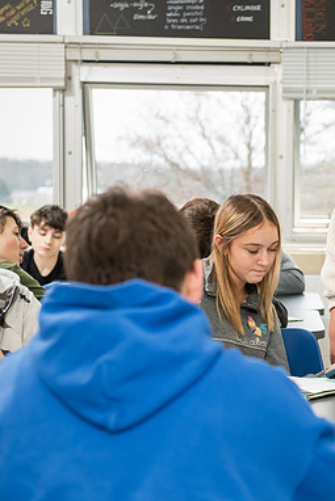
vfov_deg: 23.9
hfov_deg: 15.9
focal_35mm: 85
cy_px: 250
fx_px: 1185
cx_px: 313
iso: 1000
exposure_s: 1/200
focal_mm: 56
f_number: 3.2
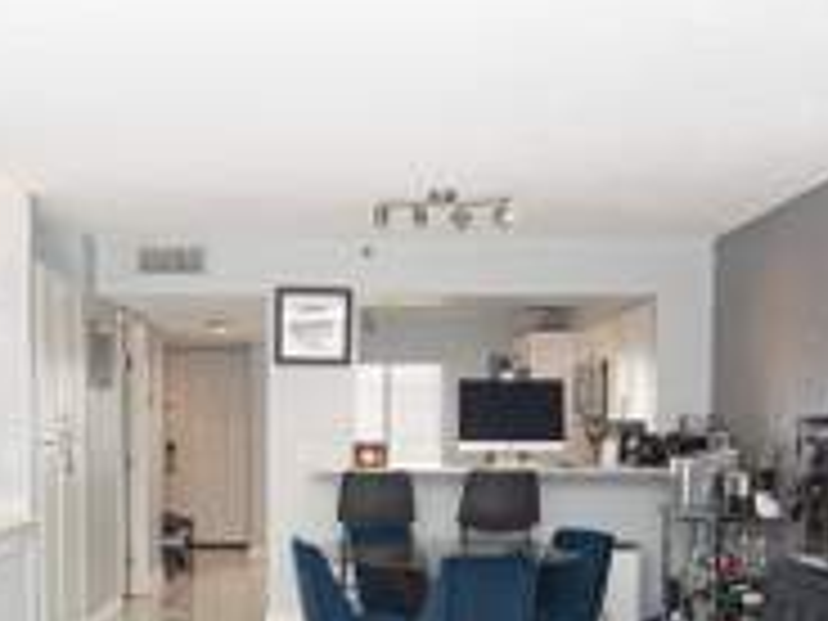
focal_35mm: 40
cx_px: 333
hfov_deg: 46.5
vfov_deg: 35.0
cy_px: 484
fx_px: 957
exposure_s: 1/60
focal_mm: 11
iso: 320
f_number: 4.5
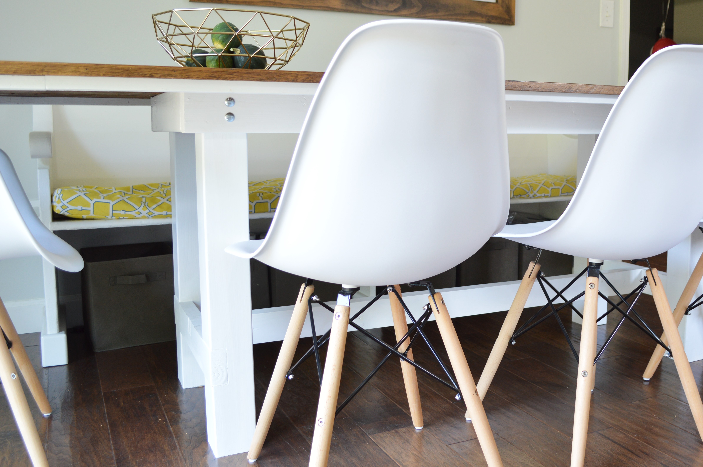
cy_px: 209
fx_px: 663
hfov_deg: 55.4
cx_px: 426
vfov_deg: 38.8
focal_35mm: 34
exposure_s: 1/13
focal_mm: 18
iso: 200
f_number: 3.5
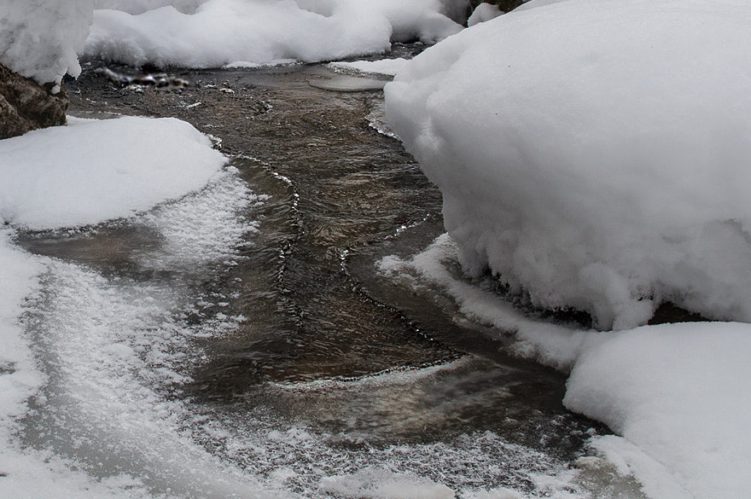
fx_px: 1250
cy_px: 119
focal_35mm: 60
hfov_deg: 32.6
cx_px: 160
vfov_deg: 22.3
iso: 200
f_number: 13
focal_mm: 22
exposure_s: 1/160
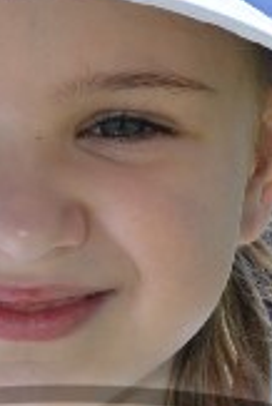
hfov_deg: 3.3
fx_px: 4738
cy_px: 699
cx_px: 67
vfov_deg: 4.9
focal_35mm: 419
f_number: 9
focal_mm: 70
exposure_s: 1/250
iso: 100
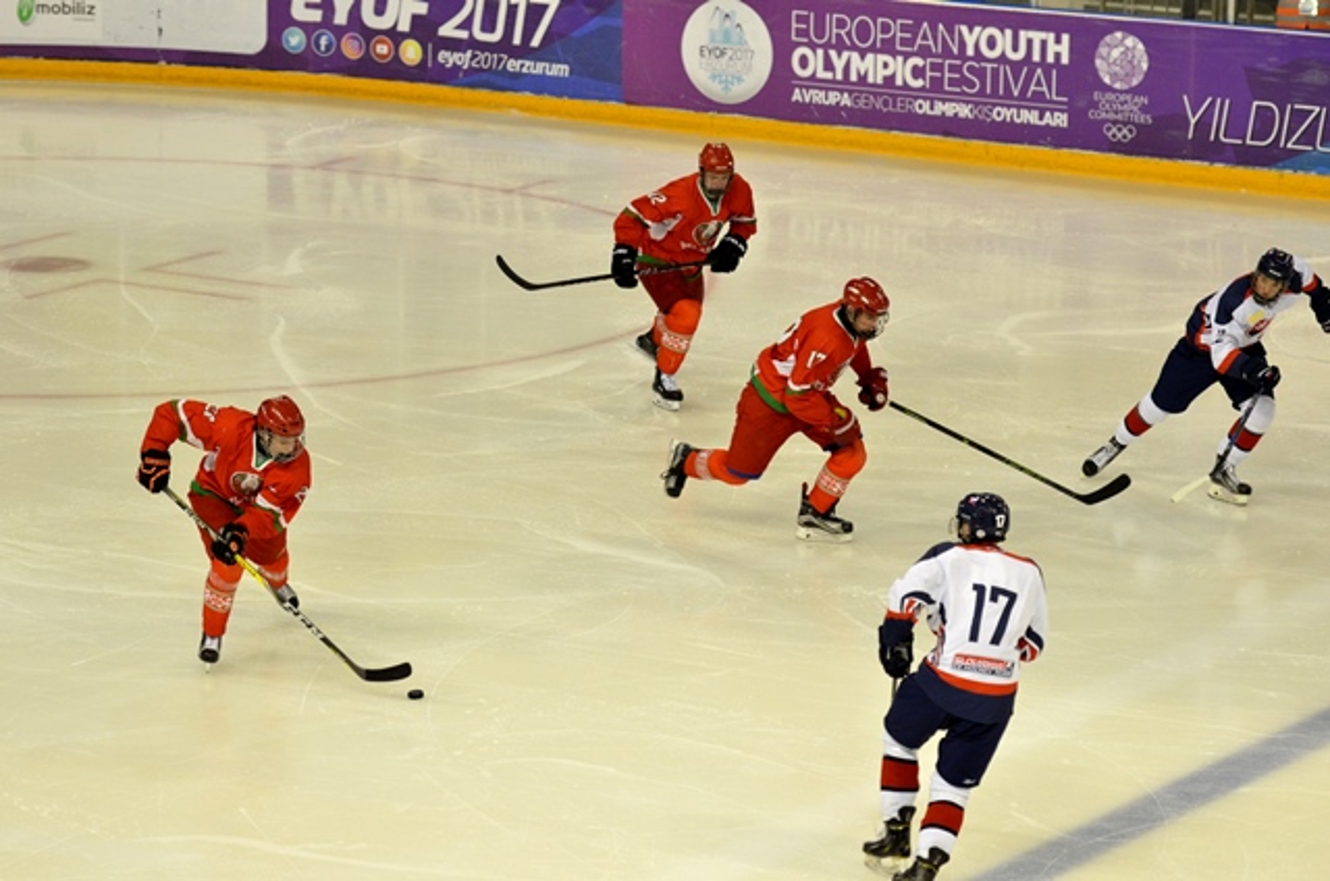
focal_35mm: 165
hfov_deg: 12.5
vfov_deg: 8.3
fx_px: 6084
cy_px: 440
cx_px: 665
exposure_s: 1/640
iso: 1250
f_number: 2.8
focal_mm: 110
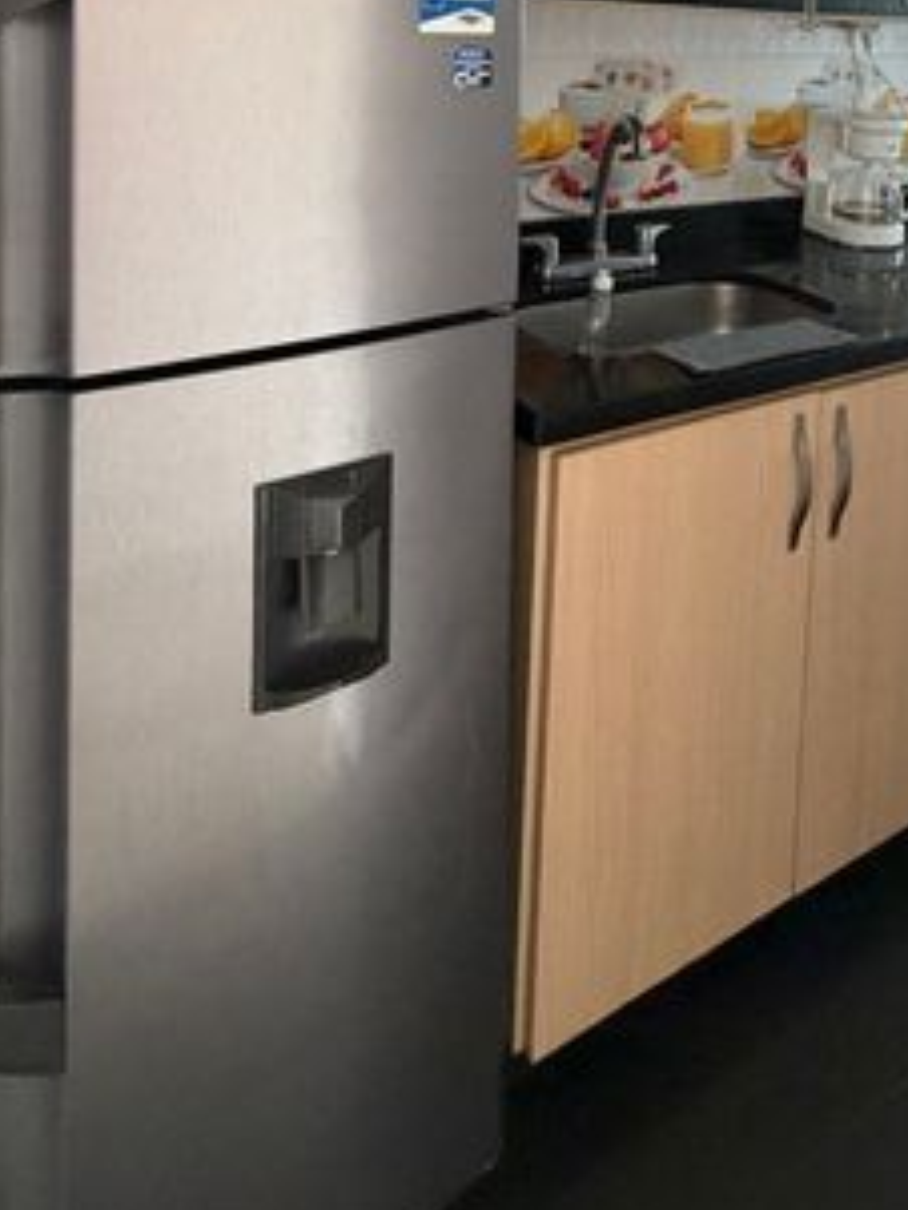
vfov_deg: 50.0
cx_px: 667
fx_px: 1083
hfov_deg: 44.2
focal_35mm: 31
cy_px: 66
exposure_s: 1/60
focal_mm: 2.22
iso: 400
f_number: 2.2
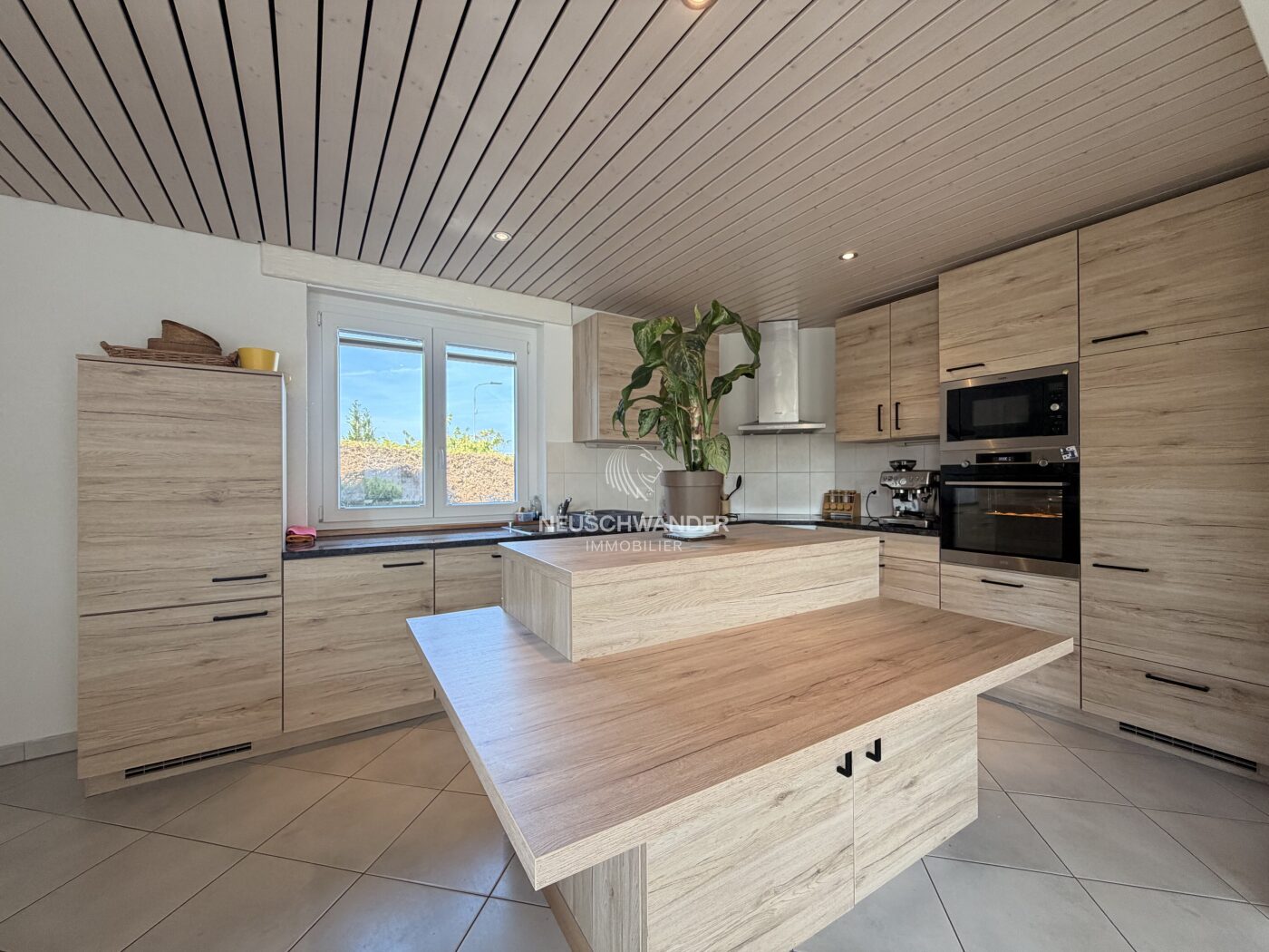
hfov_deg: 102.1
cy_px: 476
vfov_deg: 85.7
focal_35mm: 14
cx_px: 634
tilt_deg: +0.7
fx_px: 513
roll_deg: +0.2
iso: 100
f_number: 2.2
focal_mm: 2.22
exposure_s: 1/100
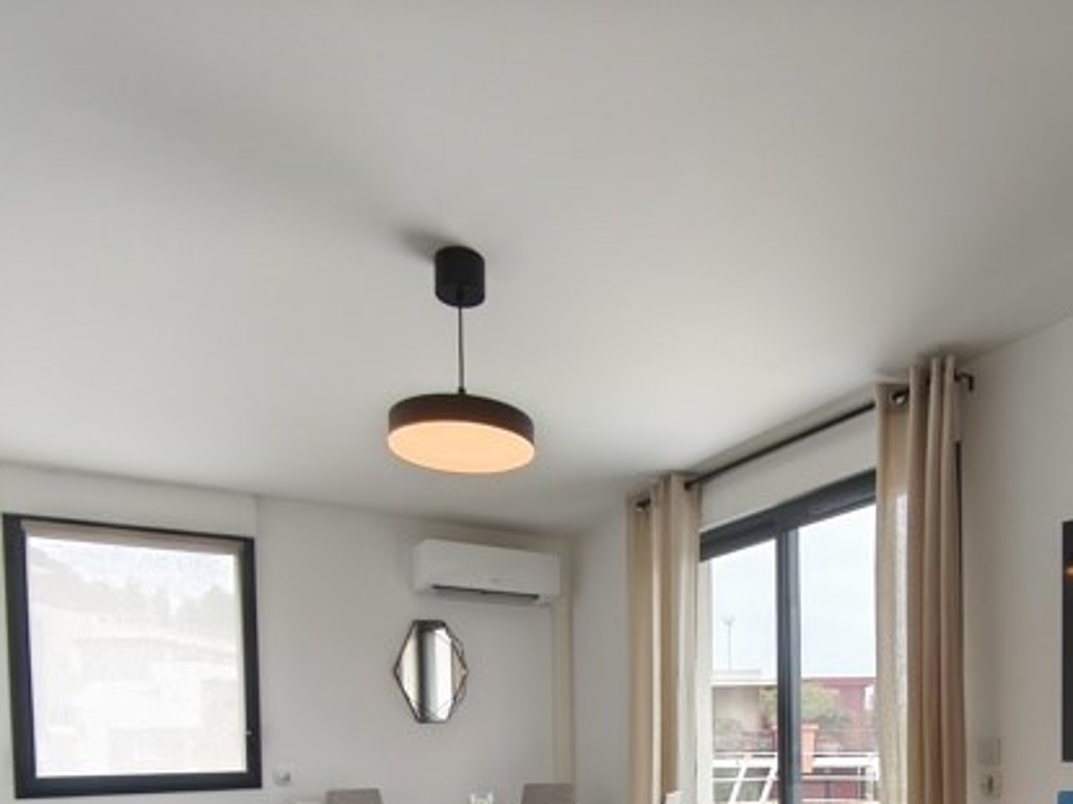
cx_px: 653
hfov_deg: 61.1
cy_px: 770
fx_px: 898
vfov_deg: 42.7
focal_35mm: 29
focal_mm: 1.91
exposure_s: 1/33.3
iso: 160
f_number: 2.2
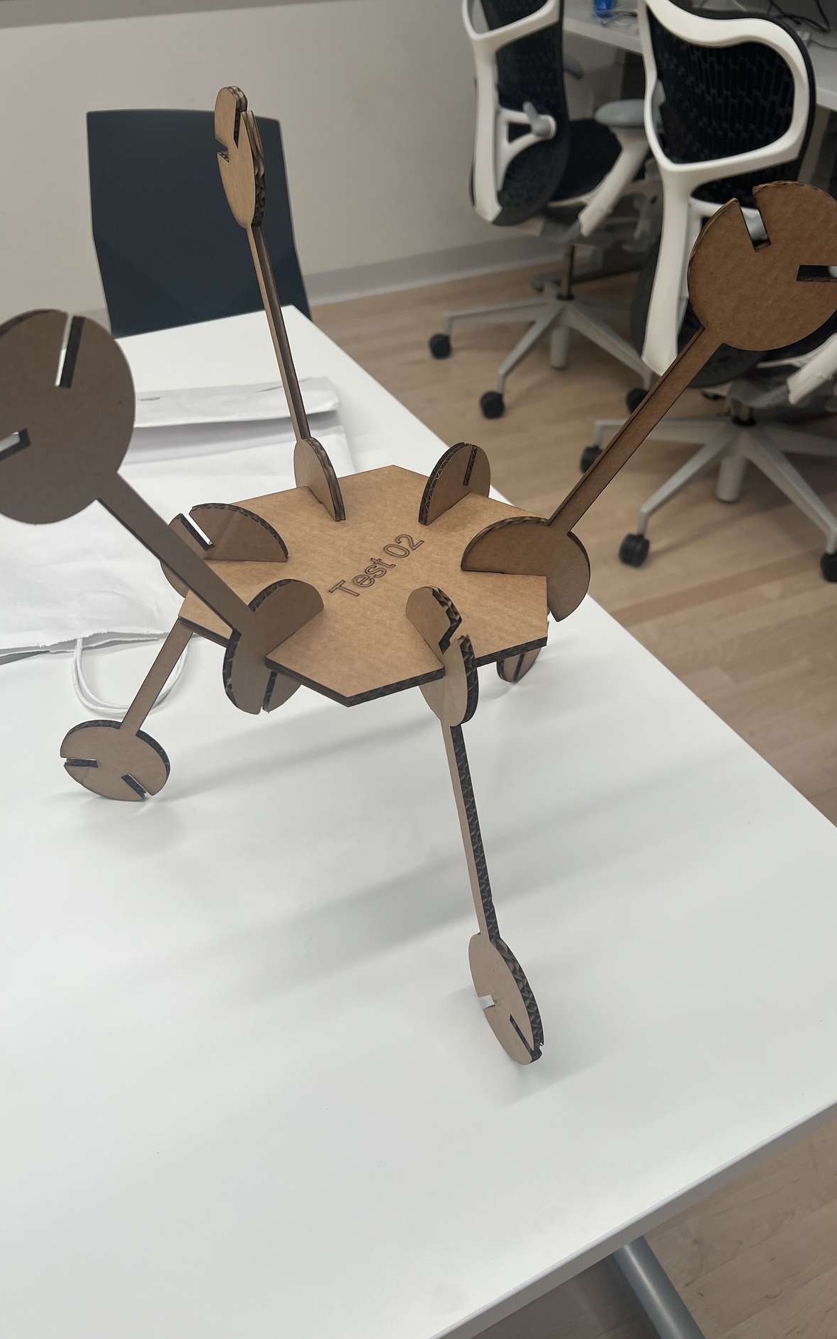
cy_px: 674
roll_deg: +0.7
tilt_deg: -40.2
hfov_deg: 44.5
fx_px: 1022
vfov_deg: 66.5
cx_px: 426
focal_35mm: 28
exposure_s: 1/187
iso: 40
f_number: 1.5
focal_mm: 5.7
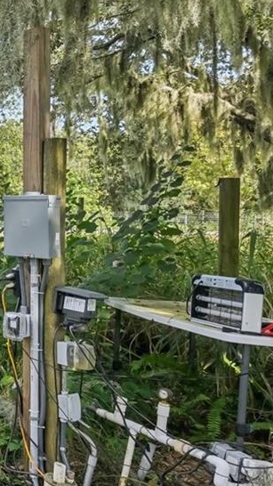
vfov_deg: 47.1
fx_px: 554
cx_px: -342
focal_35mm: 43
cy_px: 199
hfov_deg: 16.3
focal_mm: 14
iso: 400
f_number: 8
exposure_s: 1/400
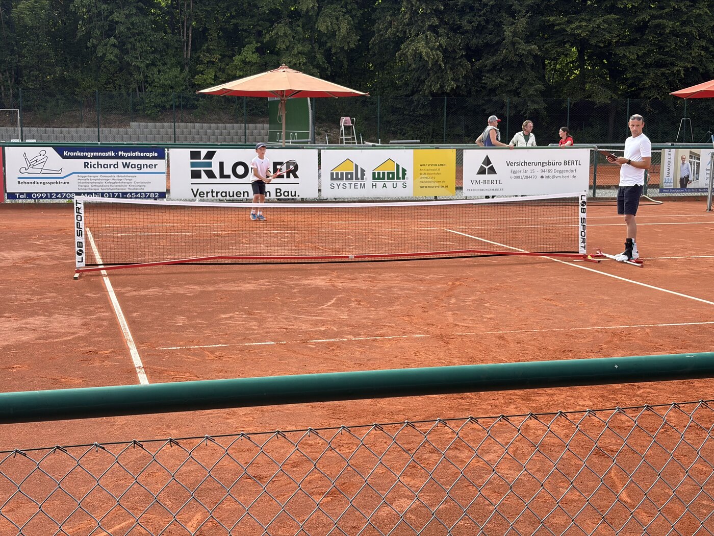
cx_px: 357
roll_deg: -0.5
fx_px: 1073
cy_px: 268
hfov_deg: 36.8
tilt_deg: -7.5
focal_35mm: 52
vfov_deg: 28.0
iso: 32
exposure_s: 1/724
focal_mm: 5.96
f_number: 1.6
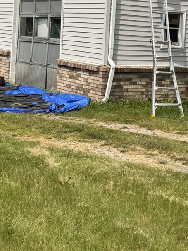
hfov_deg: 17.9
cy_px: 62
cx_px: 167
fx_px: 587
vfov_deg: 23.9
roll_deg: -3.7
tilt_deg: -0.9
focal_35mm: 81
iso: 80
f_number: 1.78
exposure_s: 1/4310
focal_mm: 6.76
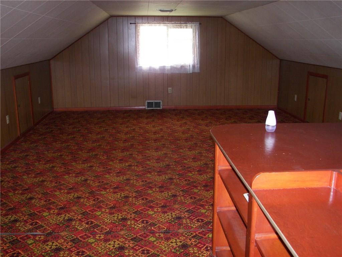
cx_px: 171
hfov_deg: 51.4
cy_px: 128
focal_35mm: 36
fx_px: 356
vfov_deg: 39.7
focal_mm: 6
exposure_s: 1/30
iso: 125
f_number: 2.8
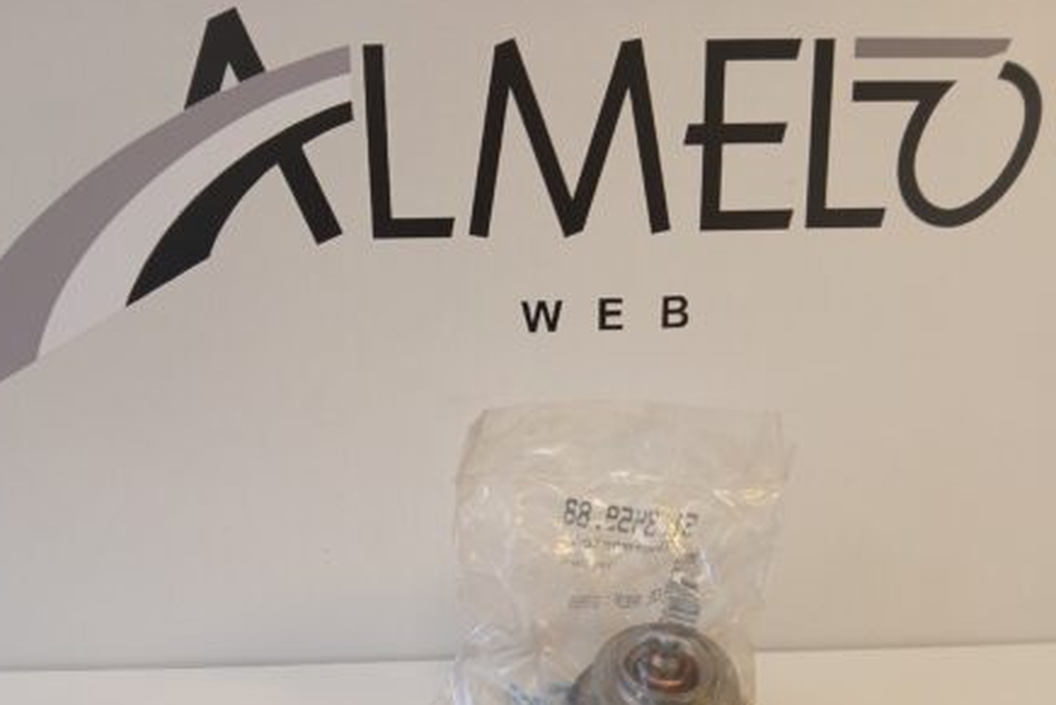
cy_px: 437
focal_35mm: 31
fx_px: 910
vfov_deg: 42.1
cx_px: 499
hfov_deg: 60.2
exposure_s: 1/50
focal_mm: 3.98
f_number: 1.8
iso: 50
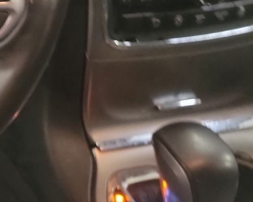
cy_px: -79
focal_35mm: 82
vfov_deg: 17.3
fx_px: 614
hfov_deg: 18.8
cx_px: -181
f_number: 1.8
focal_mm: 6.7
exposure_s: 1/19
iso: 800
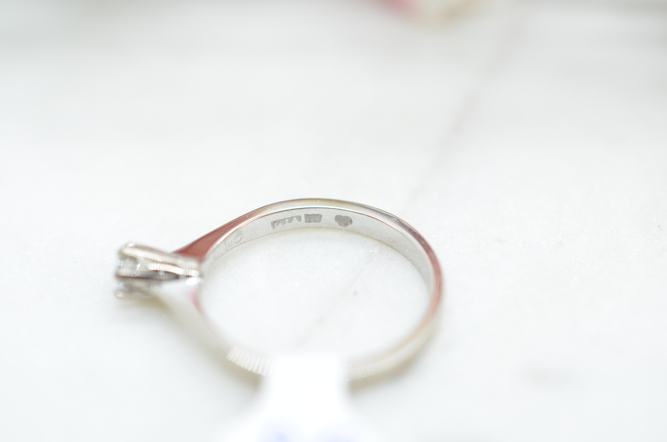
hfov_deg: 33.5
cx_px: 334
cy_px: 221
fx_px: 1109
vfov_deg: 22.5
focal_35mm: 60
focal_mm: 40
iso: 3200
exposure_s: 1/1000
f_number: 5
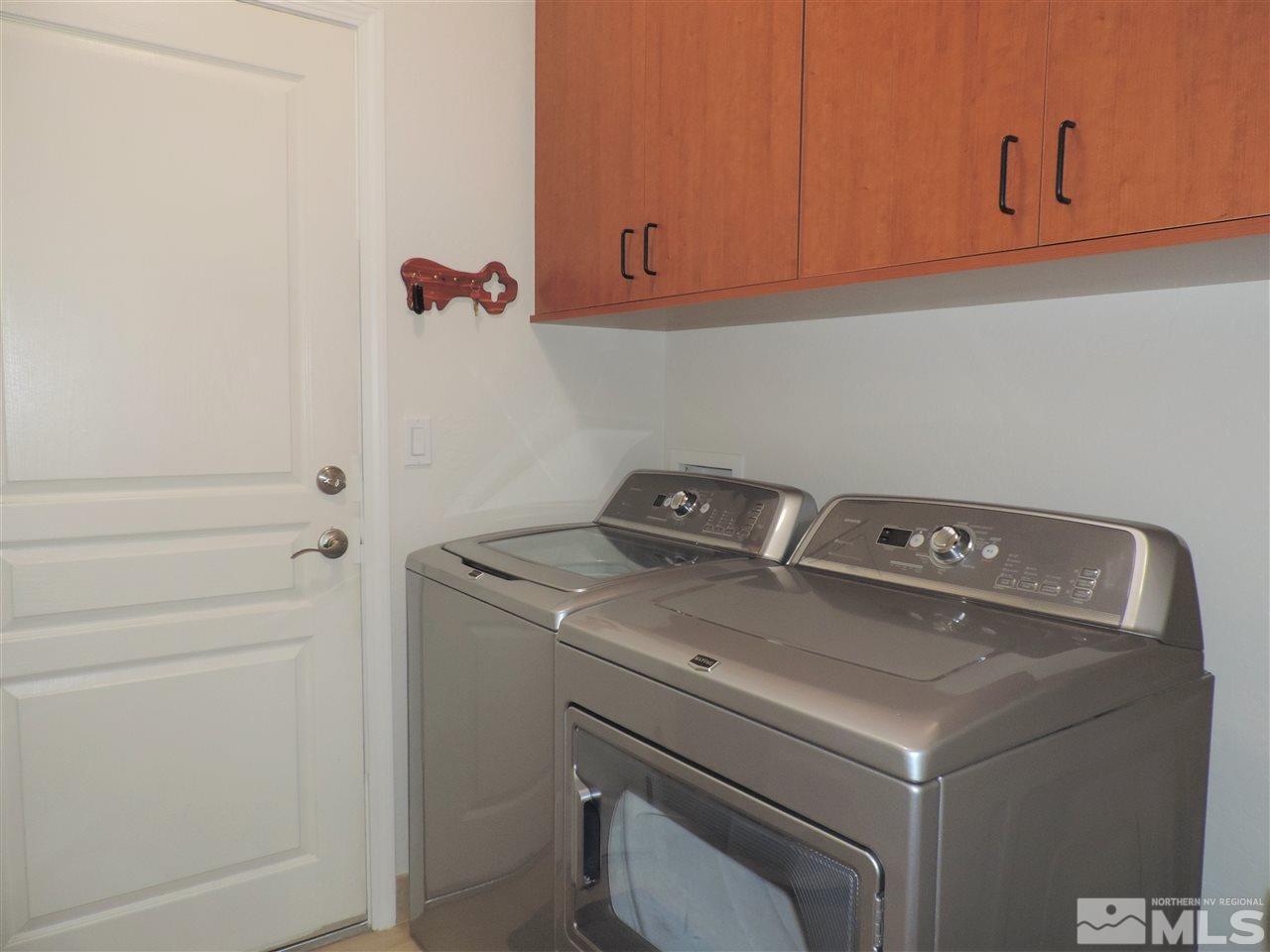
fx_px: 881
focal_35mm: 24
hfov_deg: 71.6
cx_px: 635
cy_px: 476
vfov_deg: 56.8
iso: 200
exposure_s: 1/30
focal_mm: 4.3
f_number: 3
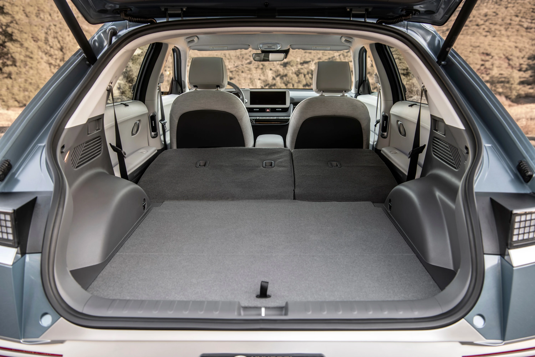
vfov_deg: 38.9
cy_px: 178
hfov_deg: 55.8
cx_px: 268
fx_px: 505
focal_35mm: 34
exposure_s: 1/15
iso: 64
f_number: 5
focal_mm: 34
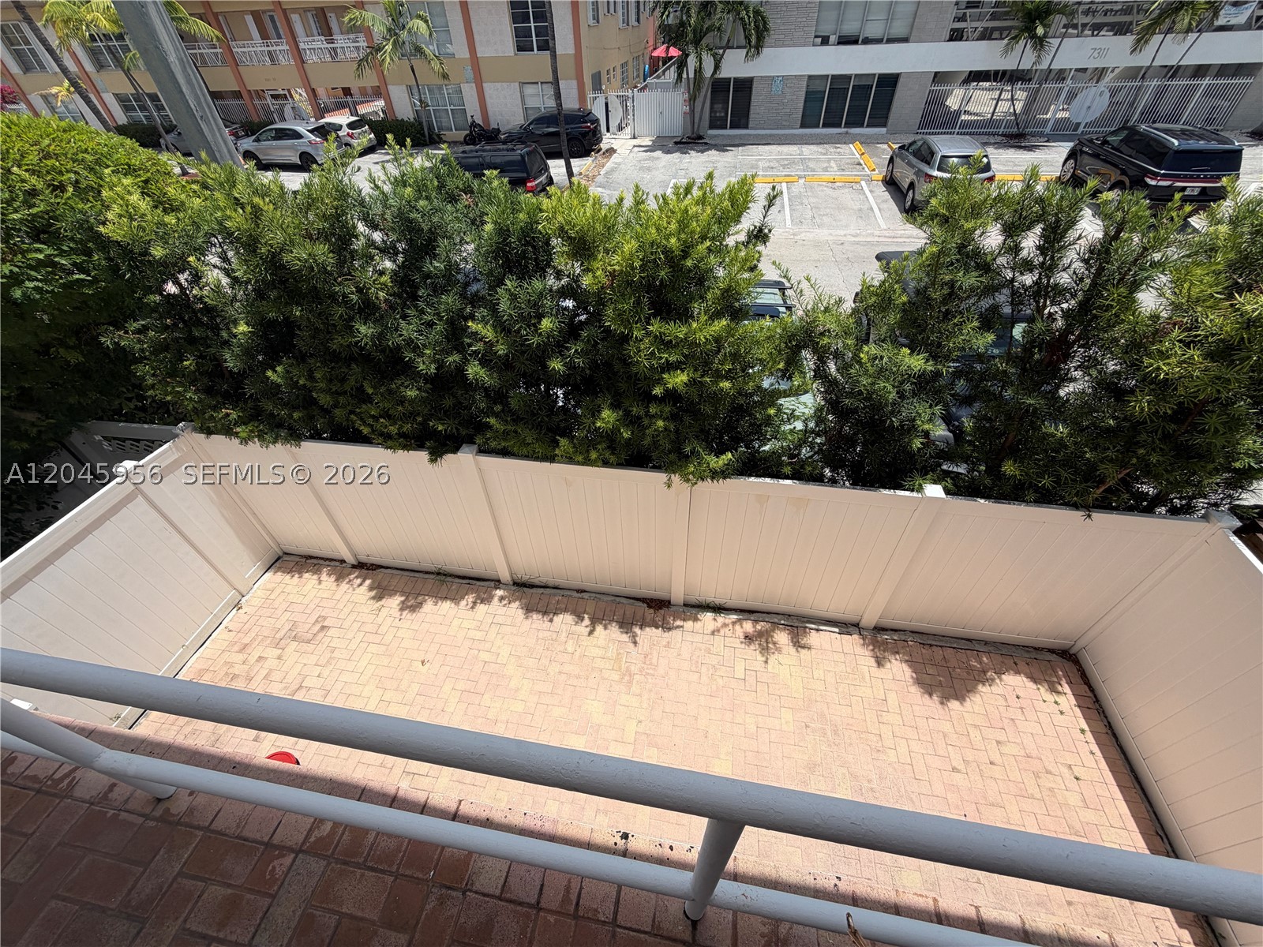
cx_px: 632
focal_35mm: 14
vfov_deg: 85.7
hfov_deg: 102.1
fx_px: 511
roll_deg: +2.8
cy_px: 474
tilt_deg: -42.6
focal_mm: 2.22
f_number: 2.2
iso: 20
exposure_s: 1/1211
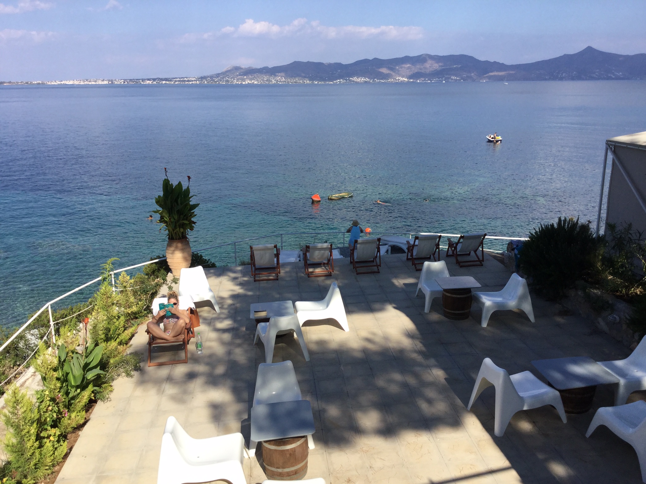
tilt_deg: -19.5
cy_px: 242
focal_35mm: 31
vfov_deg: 45.4
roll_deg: +0.2
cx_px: 323
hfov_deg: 58.4
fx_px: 579
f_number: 2.4
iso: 25
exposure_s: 1/1456
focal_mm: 3.3
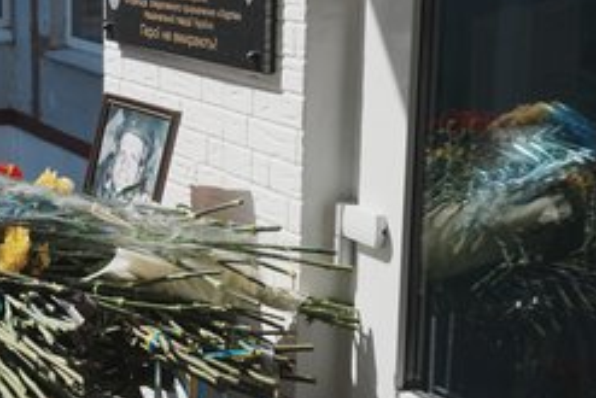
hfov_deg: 27.4
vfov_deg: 18.7
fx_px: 1209
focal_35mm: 73
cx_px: 159
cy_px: 141
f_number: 7.1
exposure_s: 1/667
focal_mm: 45
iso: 100
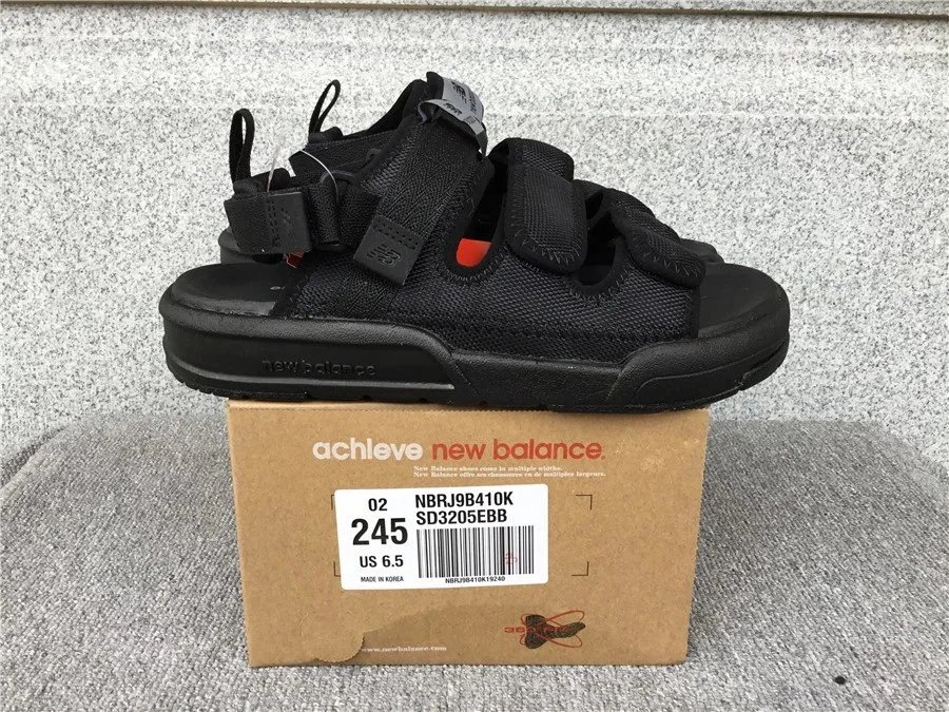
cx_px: 474
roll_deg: -0.3
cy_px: 356
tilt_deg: -15.8
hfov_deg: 58.4
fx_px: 850
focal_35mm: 31
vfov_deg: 45.4
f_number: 2.4
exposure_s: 1/100
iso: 40
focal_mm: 3.3
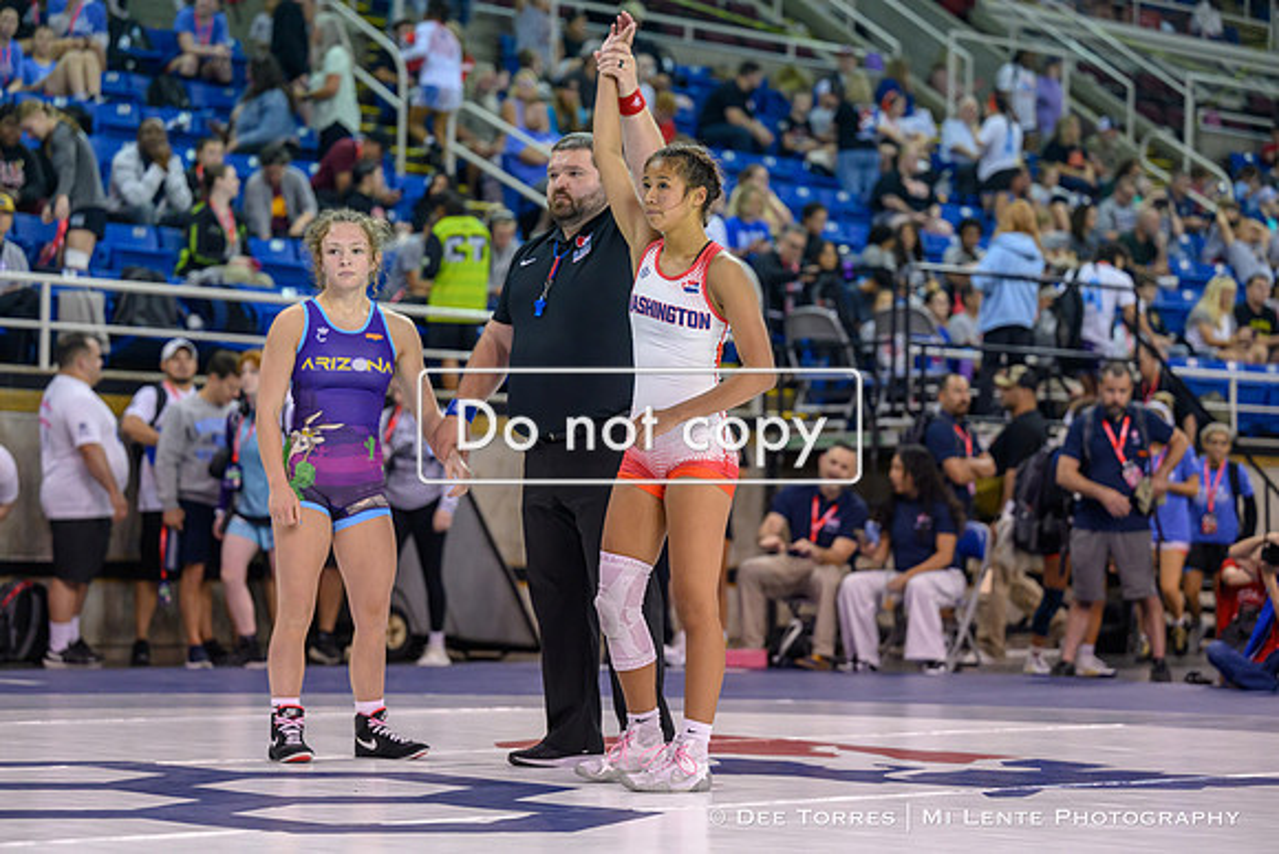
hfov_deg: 22.1
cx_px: 640
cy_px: 427
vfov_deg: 14.9
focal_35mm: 92
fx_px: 3269
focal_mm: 92
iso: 2800
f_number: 2.8
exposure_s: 1/800
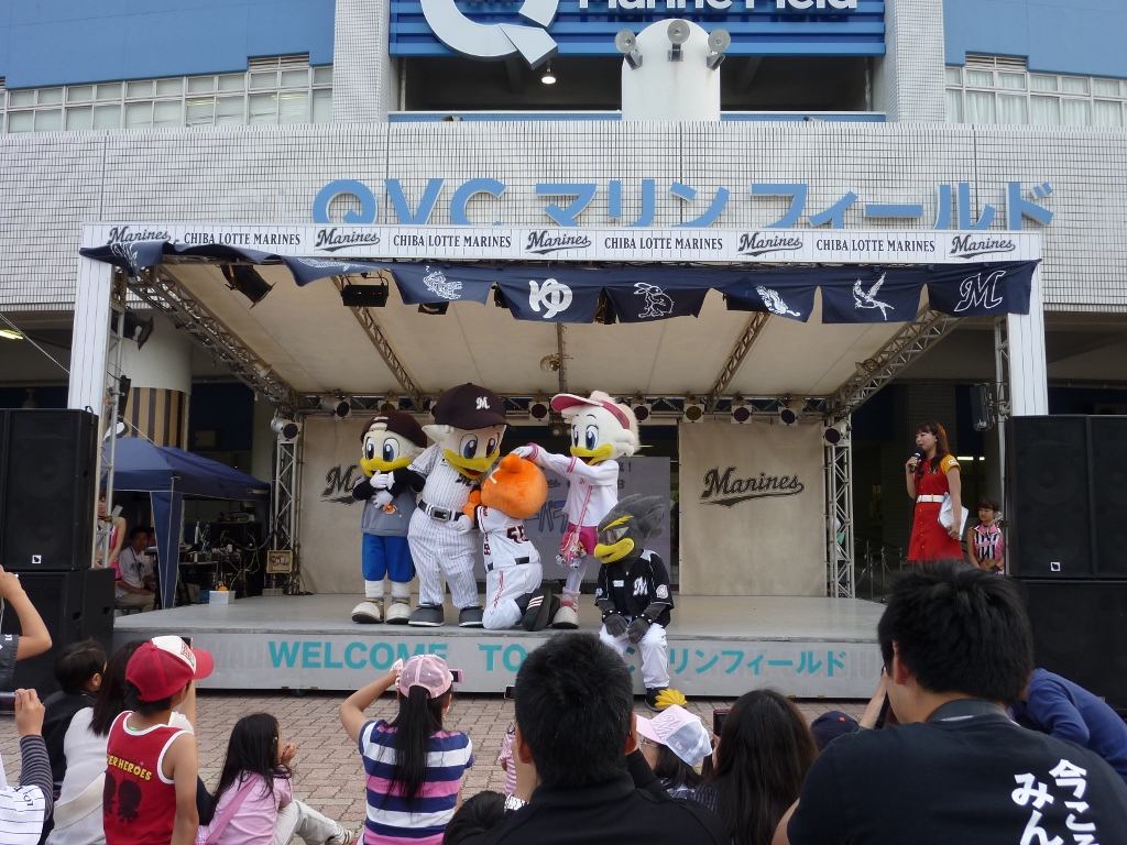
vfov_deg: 48.2
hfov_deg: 61.7
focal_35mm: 29
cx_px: 564
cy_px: 422
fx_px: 944
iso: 80
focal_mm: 5.2
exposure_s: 1/125
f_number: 3.5
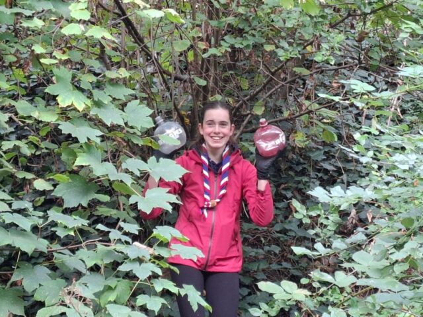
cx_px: 212
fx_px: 281
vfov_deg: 58.9
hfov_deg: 73.9
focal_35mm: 23
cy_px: 158
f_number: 1.8
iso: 50
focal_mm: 5.54
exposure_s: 1/100
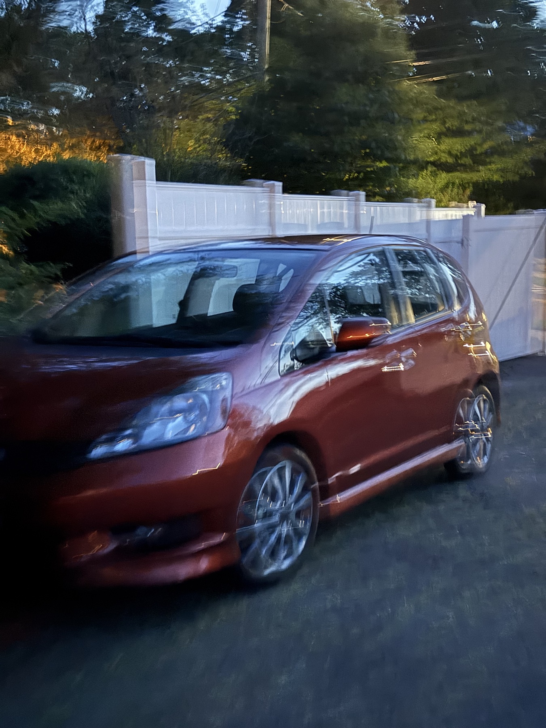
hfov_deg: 30.3
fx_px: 1009
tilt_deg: -5.9
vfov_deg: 39.7
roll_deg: +2.4
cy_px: 364
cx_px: 273
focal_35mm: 48
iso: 800
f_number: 1.78
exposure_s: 1/2
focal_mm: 6.76
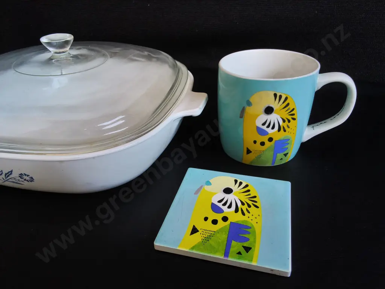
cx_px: 192
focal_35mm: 27
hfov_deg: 65.3
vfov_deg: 51.4
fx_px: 300
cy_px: 144
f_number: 2
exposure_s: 1/100
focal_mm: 2.87
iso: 125
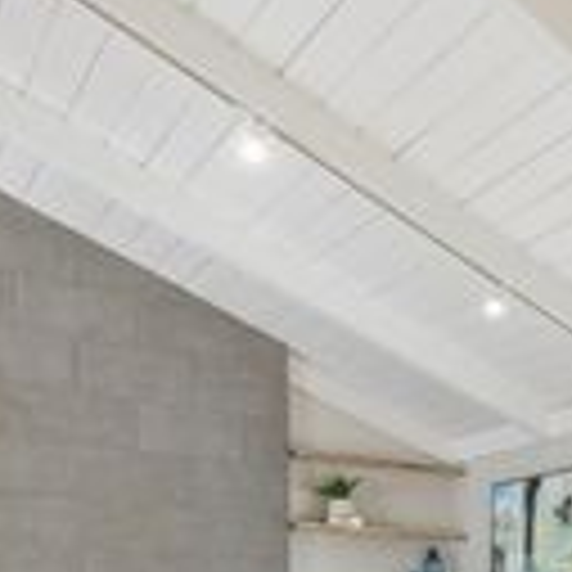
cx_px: 653
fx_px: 935
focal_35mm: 50
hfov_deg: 30.0
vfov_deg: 30.5
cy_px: 624
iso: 640
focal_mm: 15
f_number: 8
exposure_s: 1/160
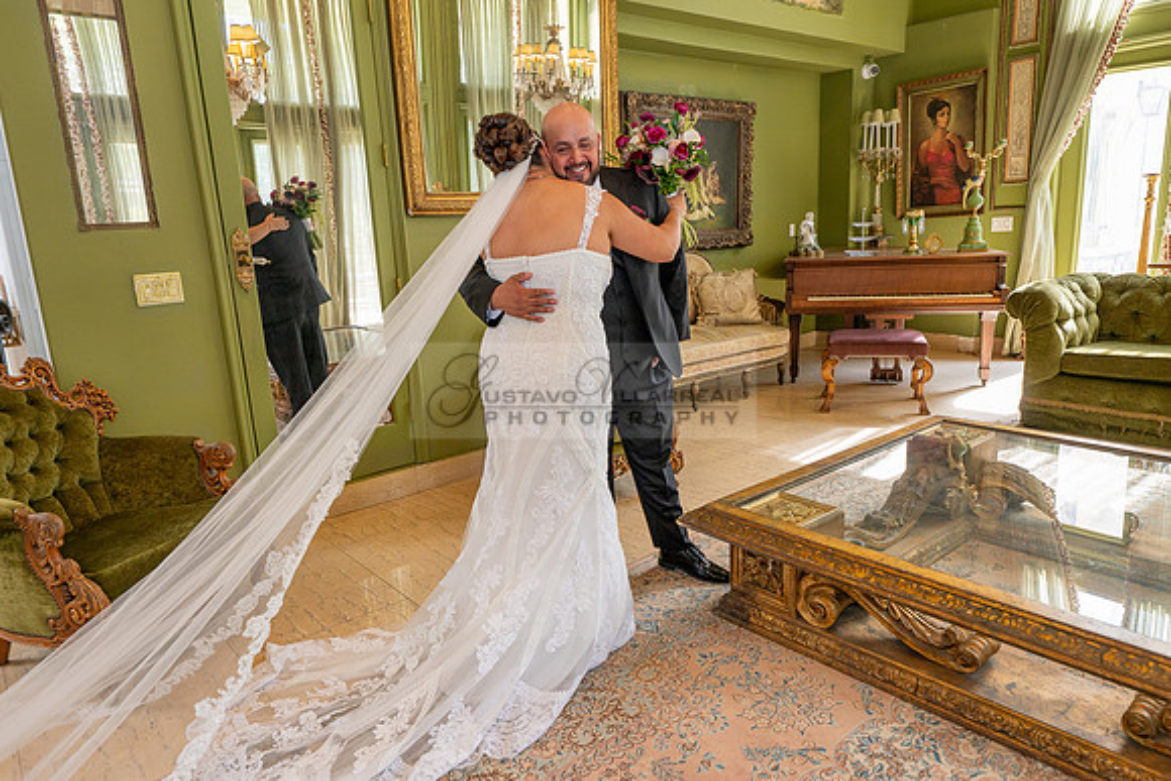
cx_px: 586
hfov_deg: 73.7
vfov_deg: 53.2
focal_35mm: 24
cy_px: 390
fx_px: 781
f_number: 4.5
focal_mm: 24
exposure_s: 1/200
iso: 500
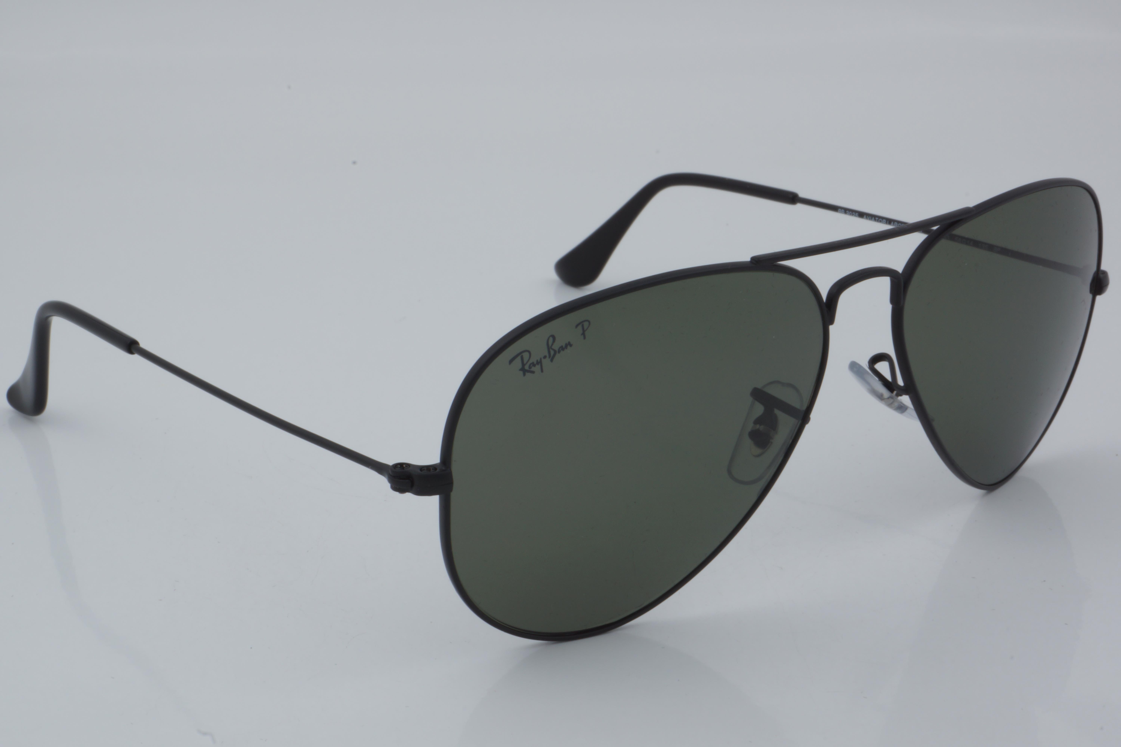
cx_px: 560
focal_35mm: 75
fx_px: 2335
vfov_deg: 18.2
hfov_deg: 27.0
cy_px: 374
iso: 100
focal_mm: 50
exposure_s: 1/4
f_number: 32
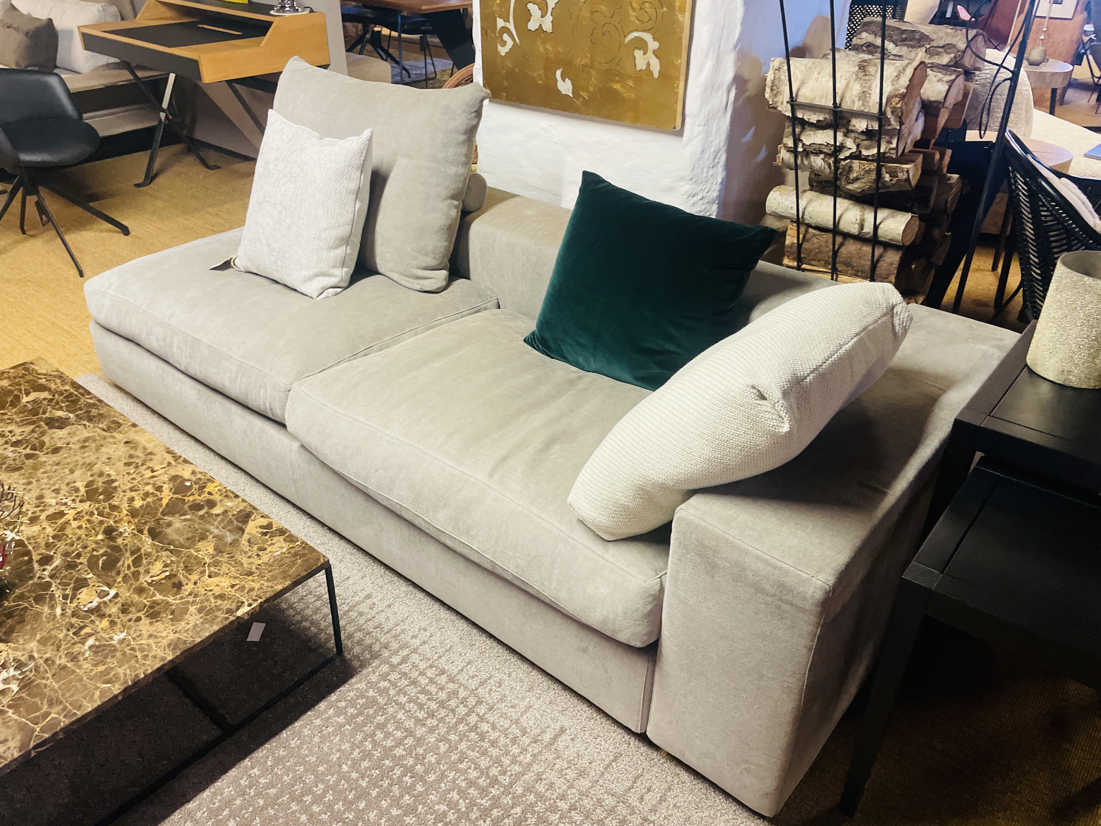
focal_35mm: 26
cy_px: 413
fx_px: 827
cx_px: 550
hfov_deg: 67.3
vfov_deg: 53.1
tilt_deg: -31.7
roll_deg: -0.7
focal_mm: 4.2
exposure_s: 1/50
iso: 320
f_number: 1.6
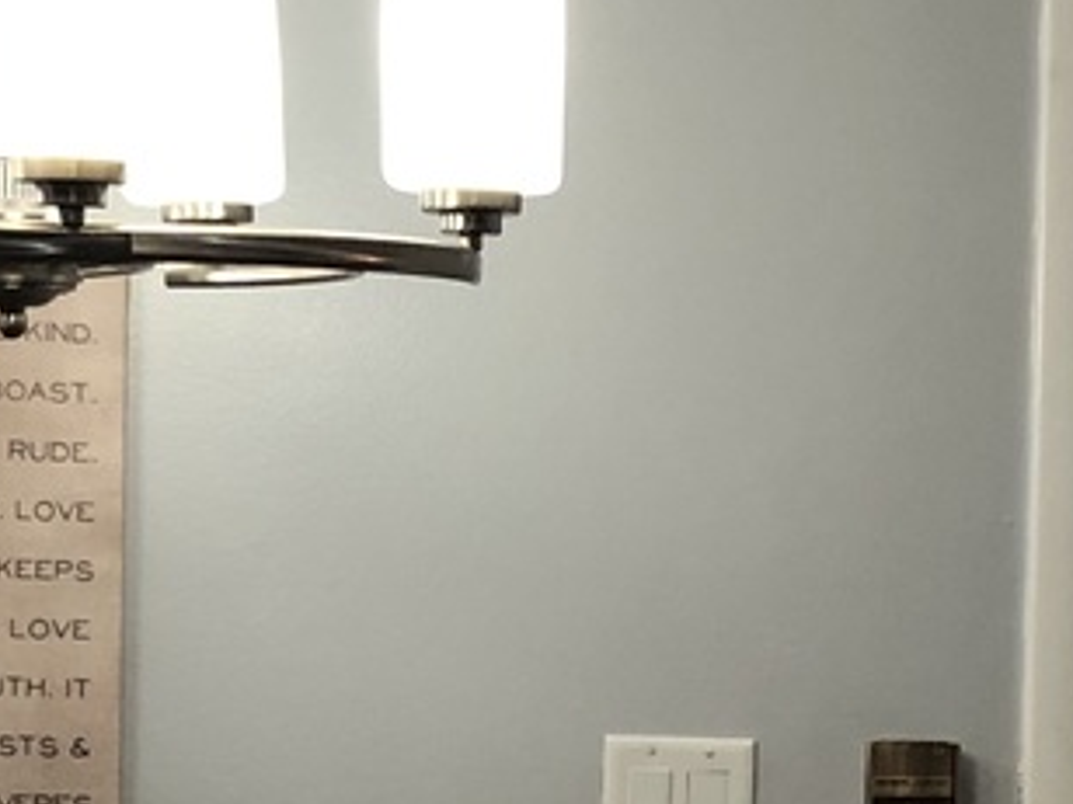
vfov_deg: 11.1
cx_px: 735
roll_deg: -0.5
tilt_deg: -5.4
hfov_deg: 15.0
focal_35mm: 131
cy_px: 964
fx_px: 4061
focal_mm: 4
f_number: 1.8
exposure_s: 1/30
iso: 40
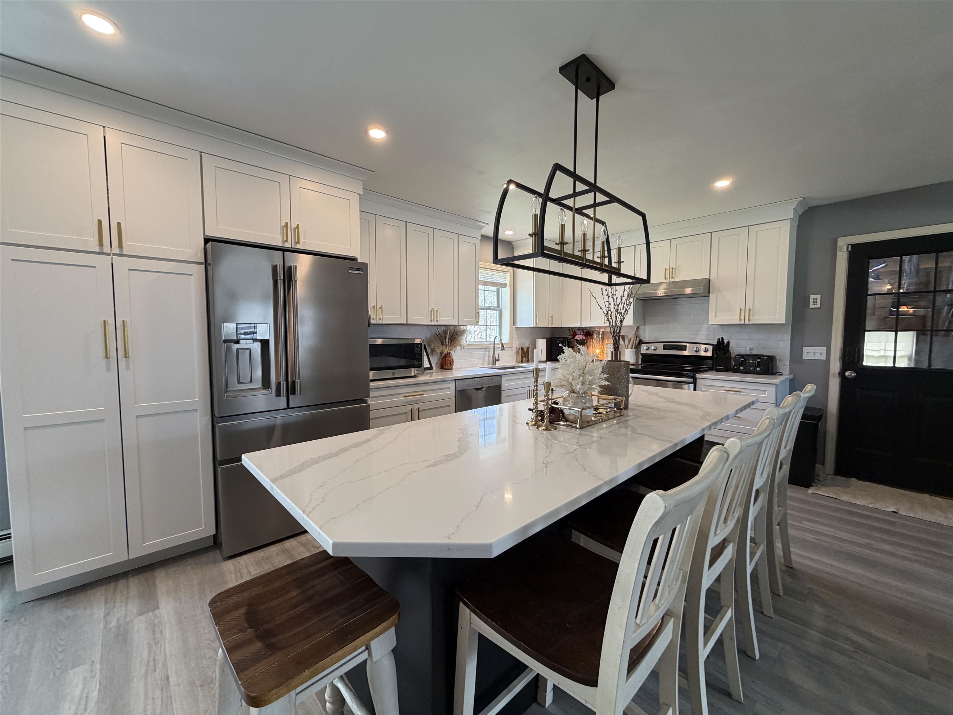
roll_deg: -0.1
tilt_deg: -3.9
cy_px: 358
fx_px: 385
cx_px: 476
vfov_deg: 85.7
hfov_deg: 102.1
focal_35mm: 14
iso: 200
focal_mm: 2.22
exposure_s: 1/120
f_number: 2.2
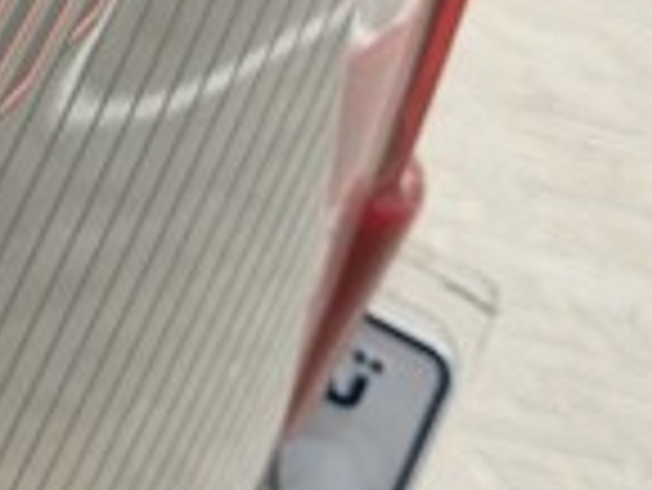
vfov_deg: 7.2
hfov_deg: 9.6
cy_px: -517
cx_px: -400
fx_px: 3732
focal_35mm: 198
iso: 64
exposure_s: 1/3534
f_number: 1.78
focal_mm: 6.76
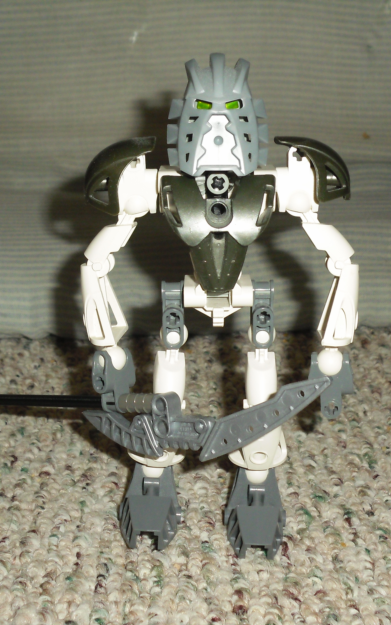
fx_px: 869
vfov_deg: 39.6
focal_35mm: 51
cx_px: 188
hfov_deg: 25.3
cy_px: 313
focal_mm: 6.3
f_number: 3.1
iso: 200
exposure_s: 1/60
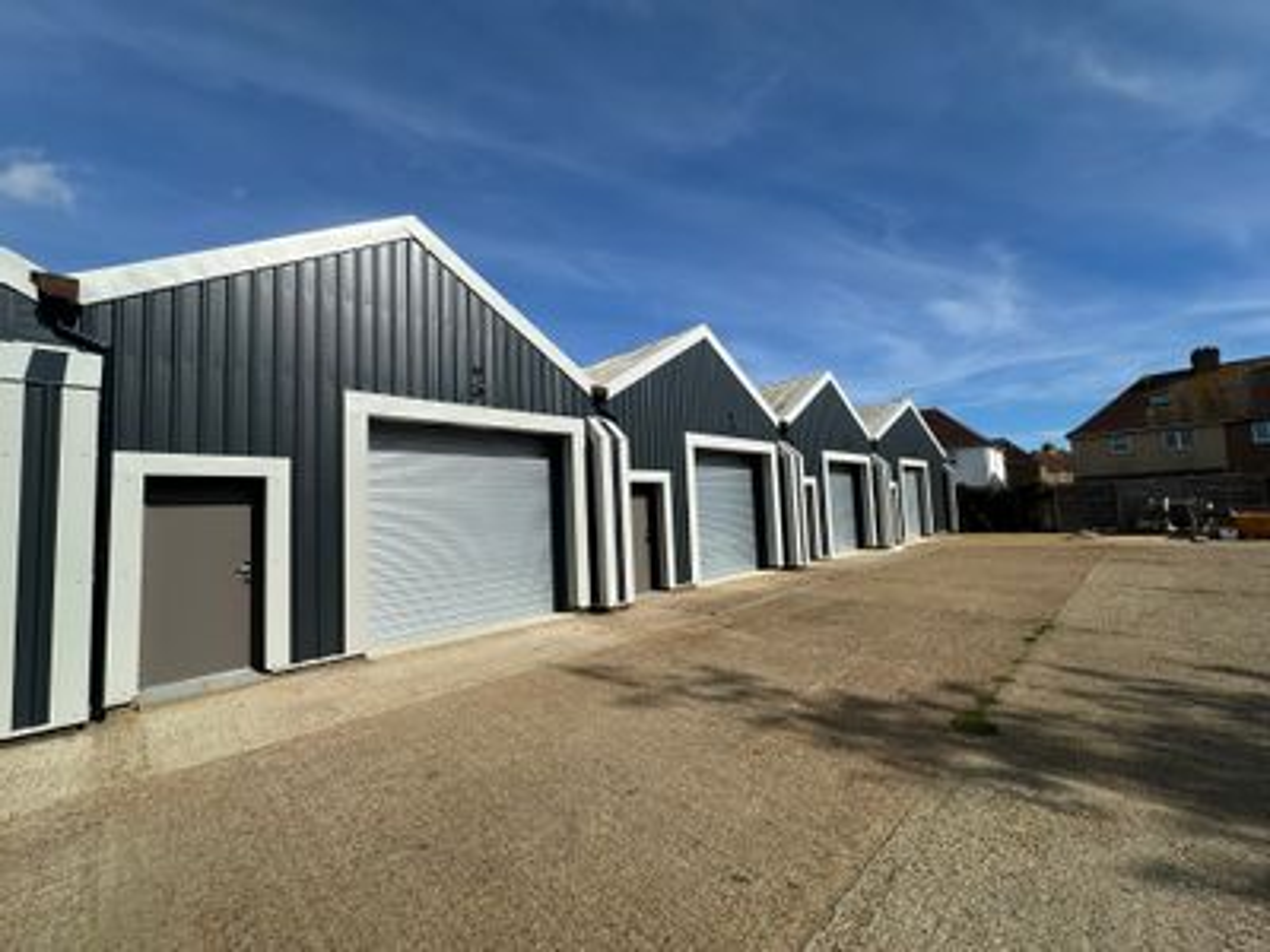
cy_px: 476
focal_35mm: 14
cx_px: 635
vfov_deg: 85.7
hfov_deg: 102.1
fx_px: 514
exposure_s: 1/4000
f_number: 2.2
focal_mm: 2.22
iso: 50
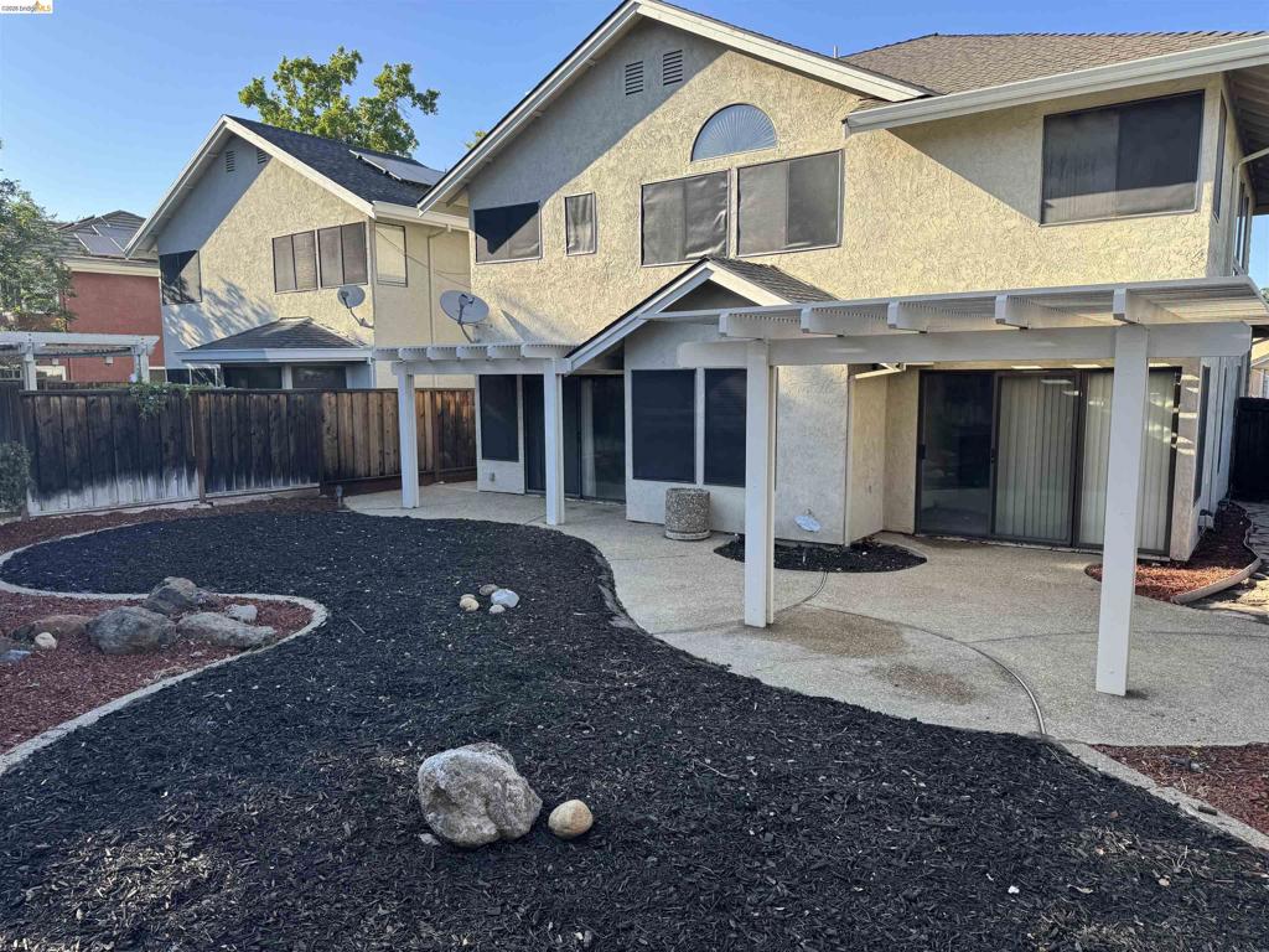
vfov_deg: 56.8
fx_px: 880
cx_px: 634
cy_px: 476
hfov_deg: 71.6
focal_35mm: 24
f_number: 1.78
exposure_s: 1/900
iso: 80
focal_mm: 6.76
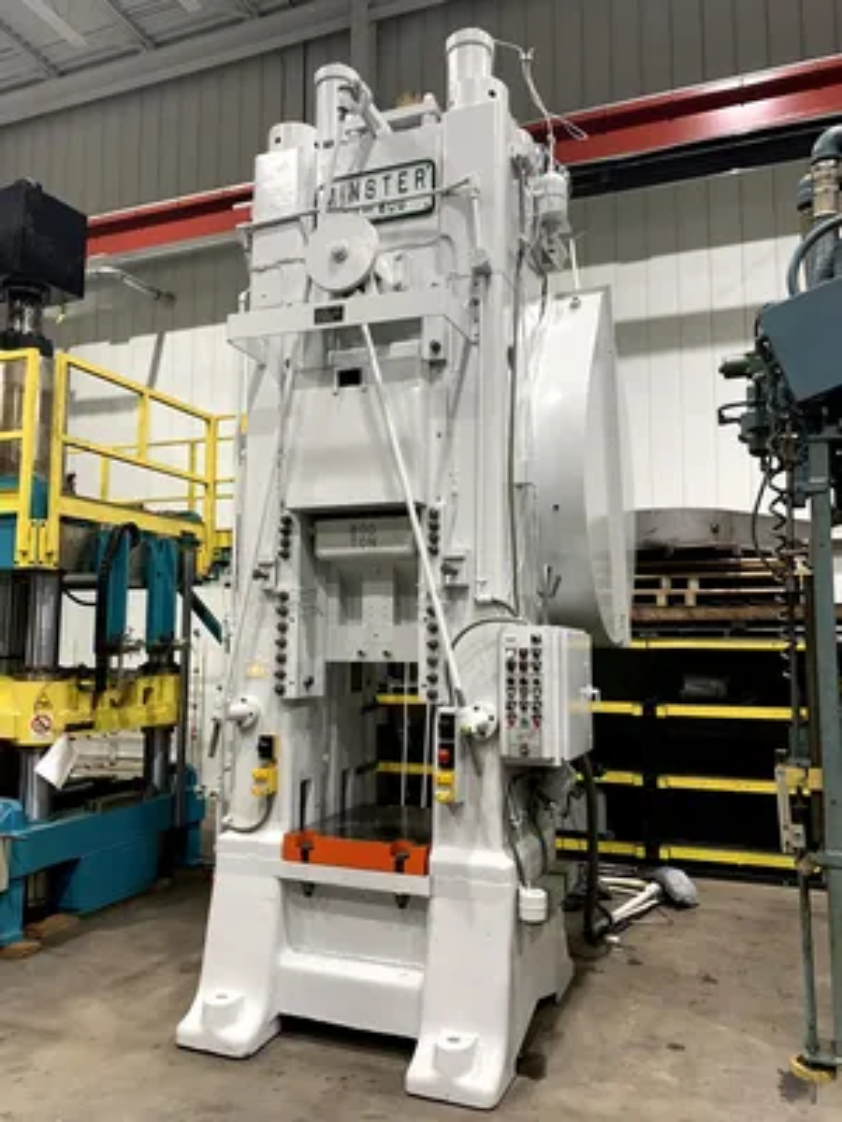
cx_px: 421
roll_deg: -0.9
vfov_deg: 67.3
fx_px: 843
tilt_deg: +7.0
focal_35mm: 26
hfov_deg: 53.1
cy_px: 561
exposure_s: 1/79
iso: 100
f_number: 1.8
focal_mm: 4.25
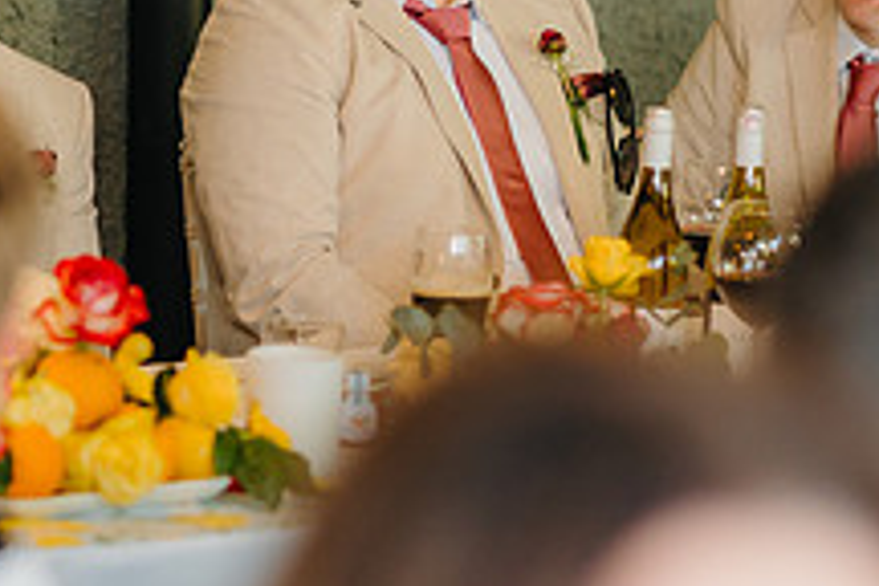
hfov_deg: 8.4
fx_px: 5957
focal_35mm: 244
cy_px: -10
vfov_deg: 5.6
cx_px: 454
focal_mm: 85
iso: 800
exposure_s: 1/160
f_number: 2.2
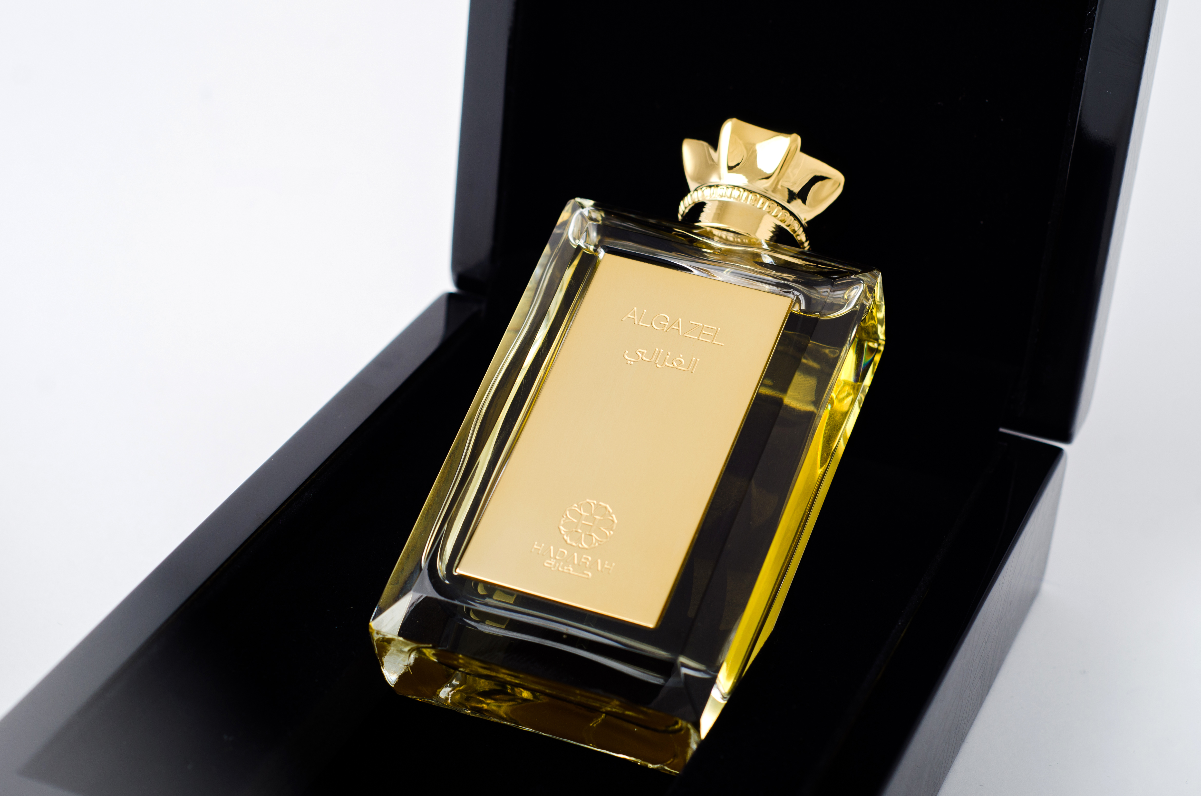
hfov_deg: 27.0
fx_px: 2497
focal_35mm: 75
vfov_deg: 18.1
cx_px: 600
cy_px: 398
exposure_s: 1/200
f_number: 5.6
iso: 100
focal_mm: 50
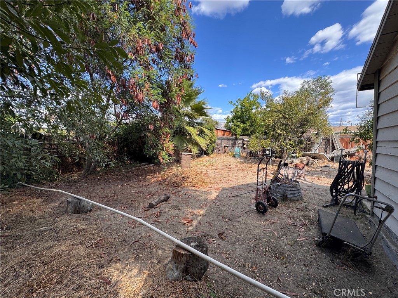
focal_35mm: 14
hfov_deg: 102.1
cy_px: 149
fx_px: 161
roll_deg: -1.5
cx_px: 199
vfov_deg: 85.7
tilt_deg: -4.8
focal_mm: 2.22
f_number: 2.2
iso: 40
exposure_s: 1/512
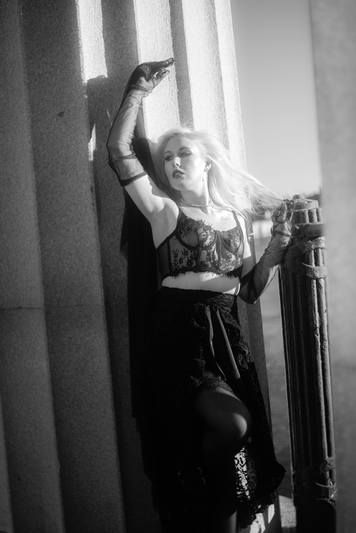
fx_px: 267
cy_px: 266
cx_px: 178
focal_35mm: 18
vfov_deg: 90.0
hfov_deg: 67.4
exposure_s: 1/1000
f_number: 1.8
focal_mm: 18
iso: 125
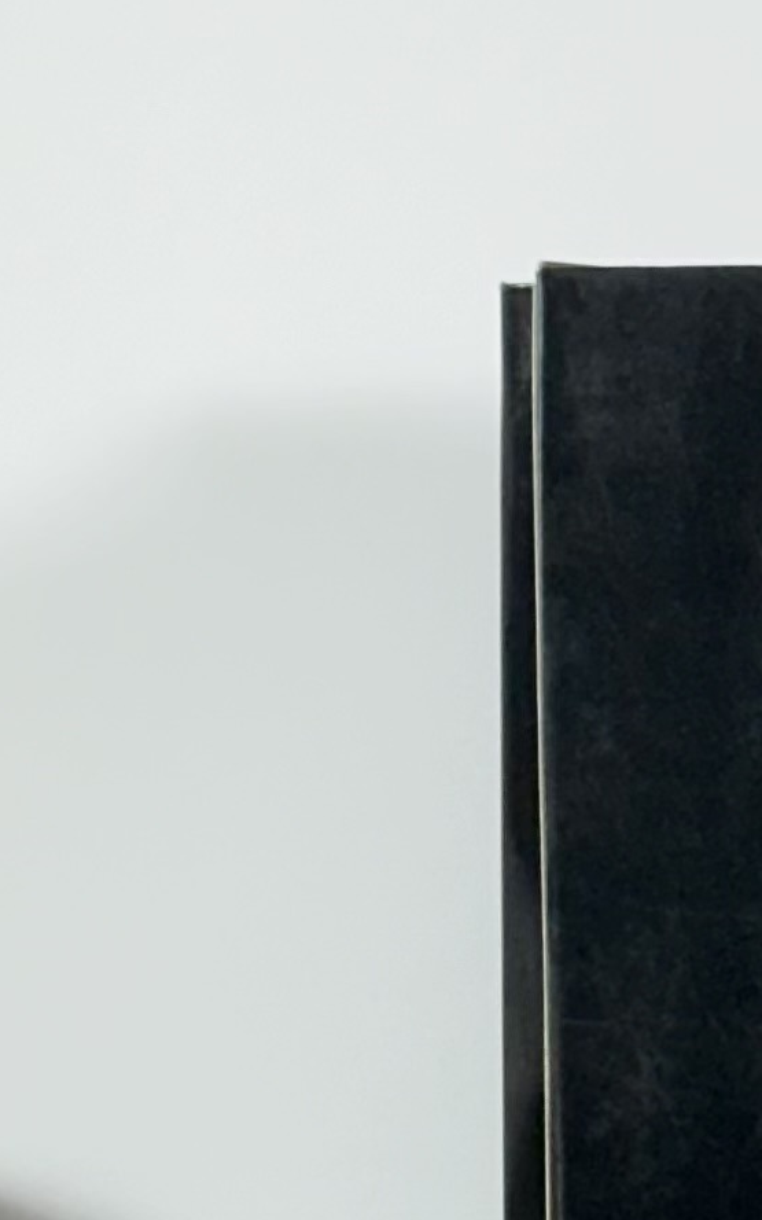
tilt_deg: -3.4
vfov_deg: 9.1
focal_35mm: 231
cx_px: -106
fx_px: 7675
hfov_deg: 5.7
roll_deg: +0.0
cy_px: 1004
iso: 80
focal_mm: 6.86
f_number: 1.78
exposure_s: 1/100
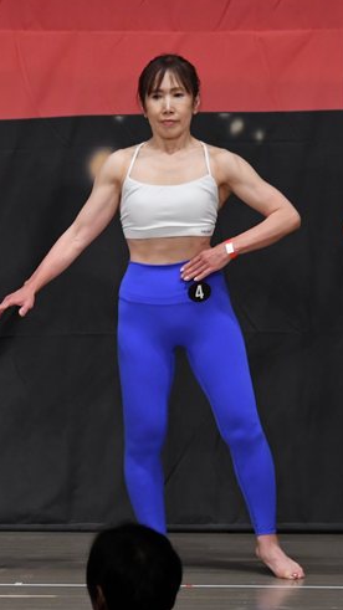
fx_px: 6018
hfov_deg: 3.3
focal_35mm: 372
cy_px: 308
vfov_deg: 5.8
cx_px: -64
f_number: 5.6
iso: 3200
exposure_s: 1/400
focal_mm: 150
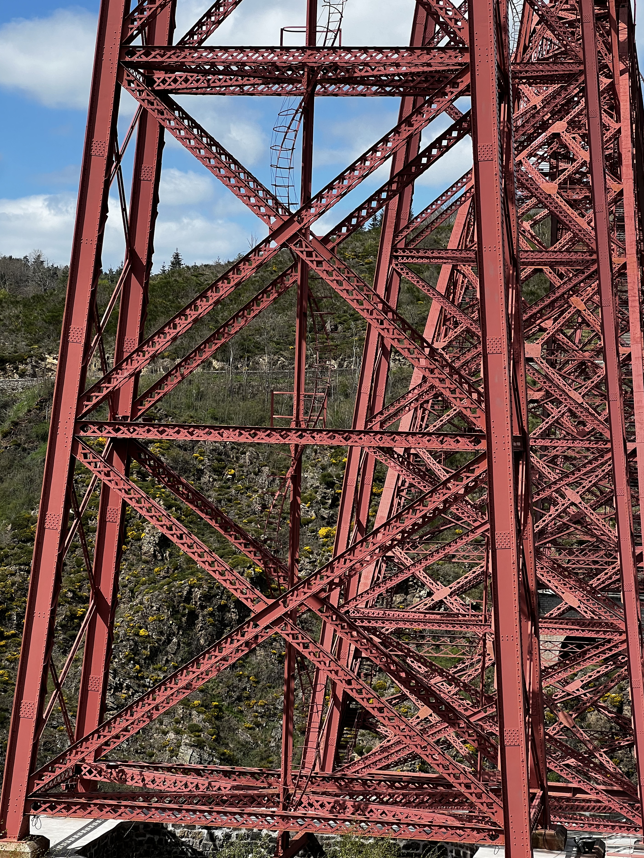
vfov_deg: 23.8
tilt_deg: +0.4
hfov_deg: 18.0
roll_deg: -1.8
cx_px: 340
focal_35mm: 82
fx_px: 2034
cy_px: 444
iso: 32
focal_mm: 9
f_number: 2.8
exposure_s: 1/592
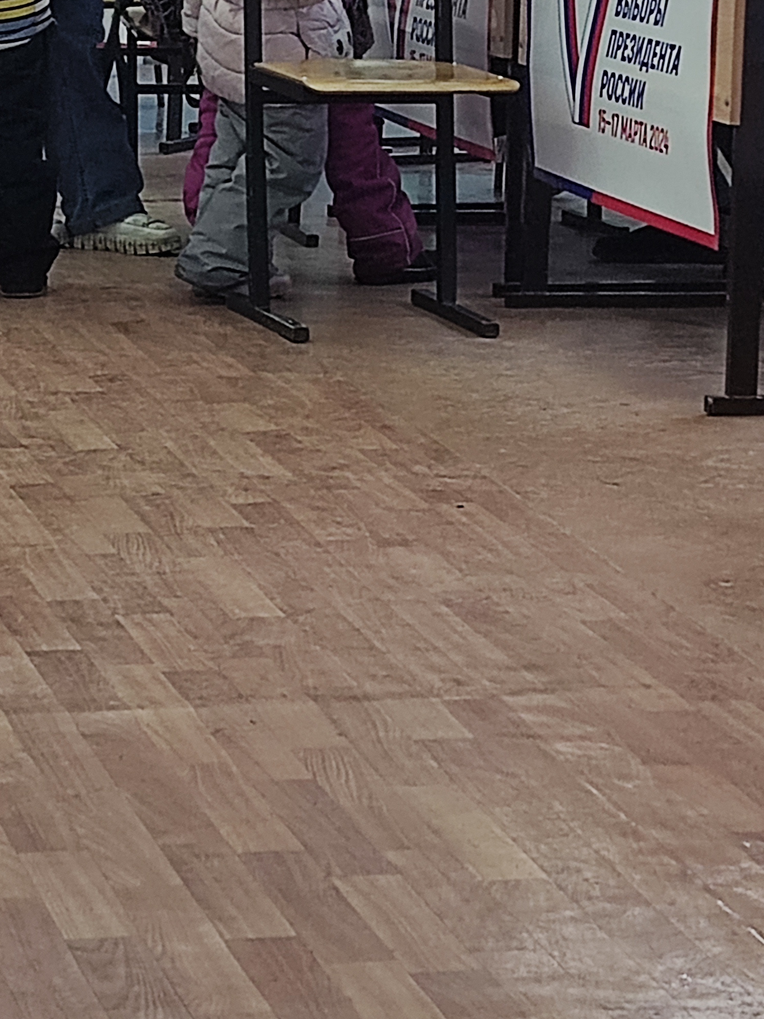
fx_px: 3737
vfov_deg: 15.4
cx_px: 199
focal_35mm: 127
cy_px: 133
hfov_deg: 11.6
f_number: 1.79
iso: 64
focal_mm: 4.71
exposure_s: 1/100
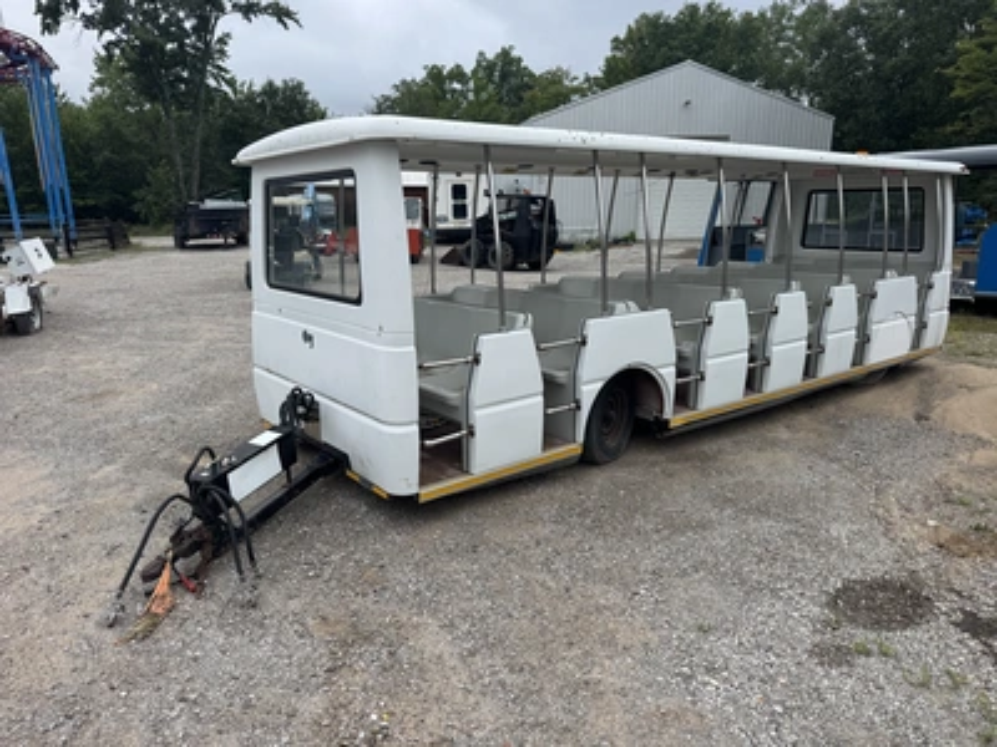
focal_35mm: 24
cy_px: 374
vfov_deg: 56.8
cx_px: 498
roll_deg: +1.2
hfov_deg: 71.6
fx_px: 691
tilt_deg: -13.8
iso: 80
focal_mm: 6.76
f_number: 1.78
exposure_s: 1/2041
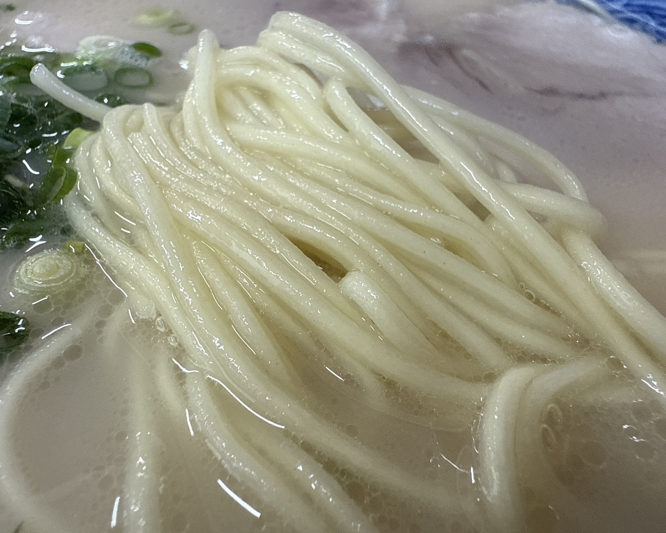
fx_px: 532
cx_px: 337
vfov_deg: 53.2
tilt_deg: -43.9
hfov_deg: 64.1
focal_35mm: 27
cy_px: 258
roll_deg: -4.3
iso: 160
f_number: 2.2
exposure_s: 1/120
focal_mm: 2.22
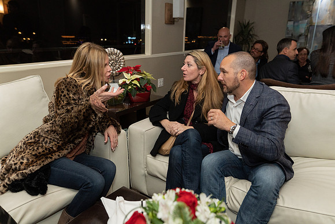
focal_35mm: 24
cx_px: 168
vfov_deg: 53.2
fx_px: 223
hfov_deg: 73.7
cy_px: 112
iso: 2500
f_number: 2.8
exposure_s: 1/160
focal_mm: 24
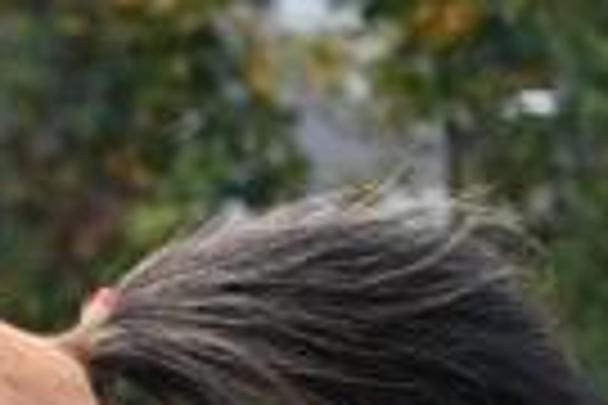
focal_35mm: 1242
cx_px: -703
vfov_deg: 1.1
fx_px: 20974
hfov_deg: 1.7
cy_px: 585
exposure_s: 1/800
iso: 3200
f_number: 5
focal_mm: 210
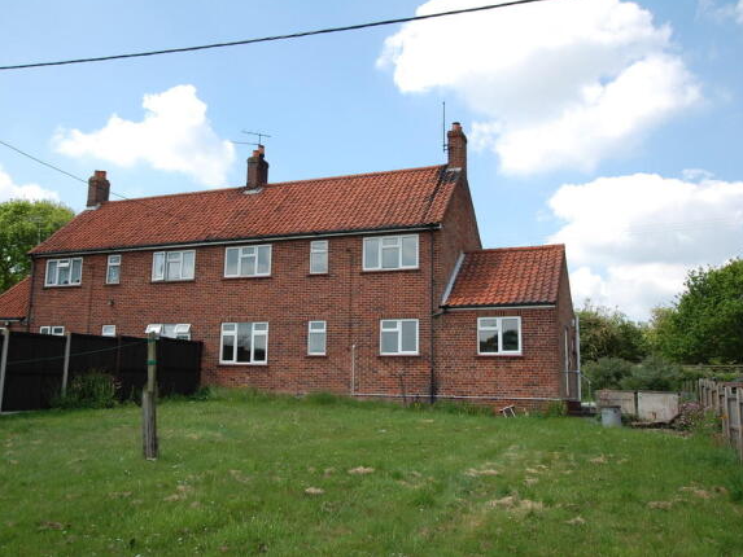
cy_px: 276
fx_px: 708
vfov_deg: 43.0
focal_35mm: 33
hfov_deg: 55.3
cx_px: 341
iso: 200
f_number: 8
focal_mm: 20
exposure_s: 1/250
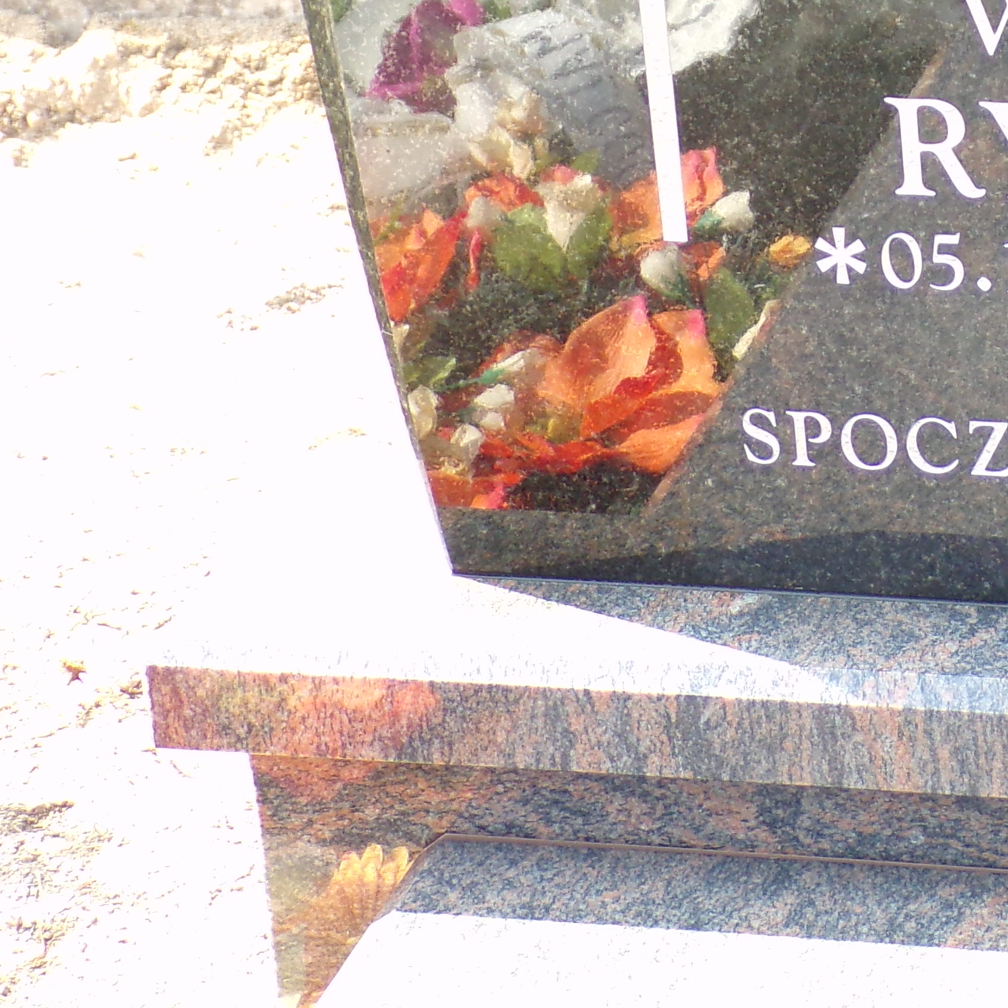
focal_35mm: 156
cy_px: -1
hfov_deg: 10.9
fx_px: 5139
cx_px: 1293
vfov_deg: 11.1
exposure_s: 1/100
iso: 157
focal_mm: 11.6
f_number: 3.8
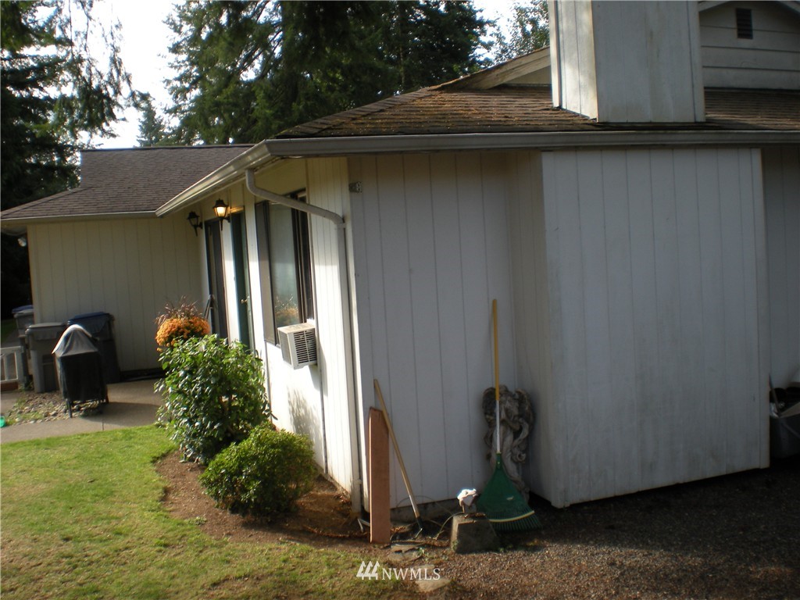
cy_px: 300
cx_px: 400
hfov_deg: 49.0
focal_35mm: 38
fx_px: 878
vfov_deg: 37.7
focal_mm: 6.3
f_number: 4.6
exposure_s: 1/140
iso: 64
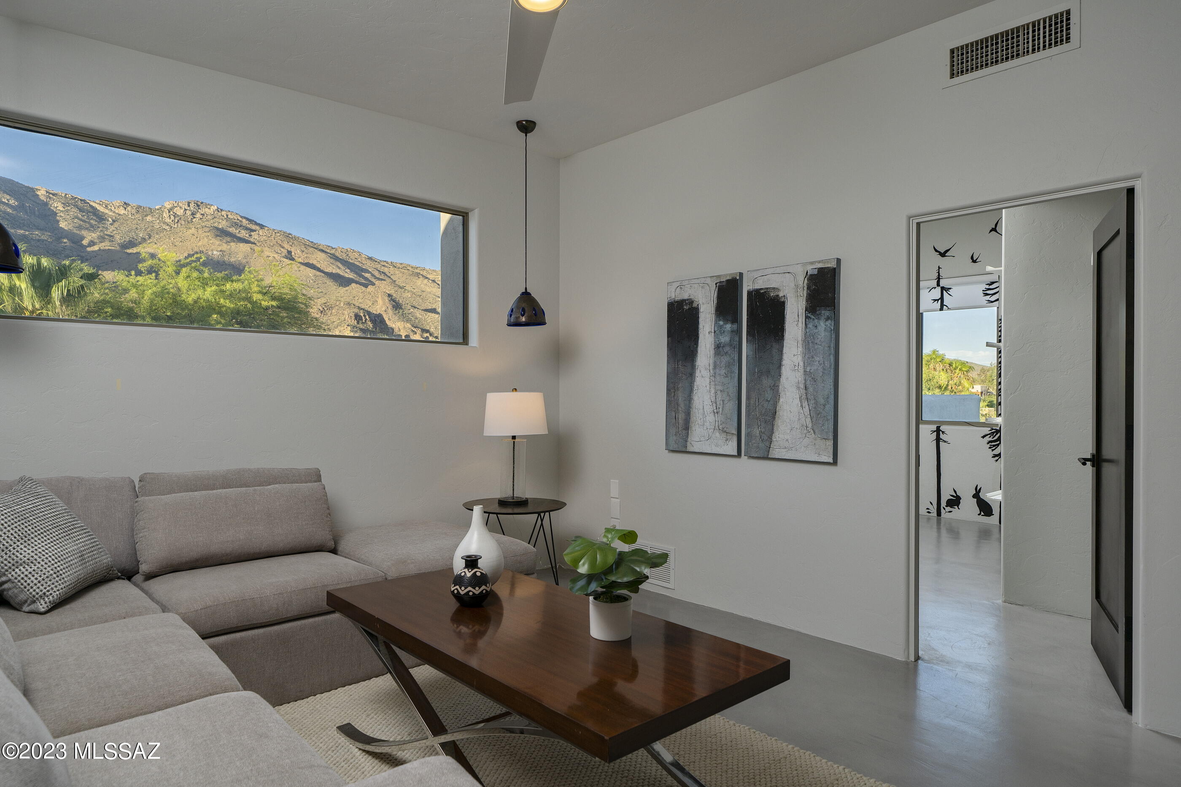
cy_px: 394
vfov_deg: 61.9
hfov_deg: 84.0
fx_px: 656
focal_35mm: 20
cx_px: 590
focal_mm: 20
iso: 200
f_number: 7.1
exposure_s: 1/100
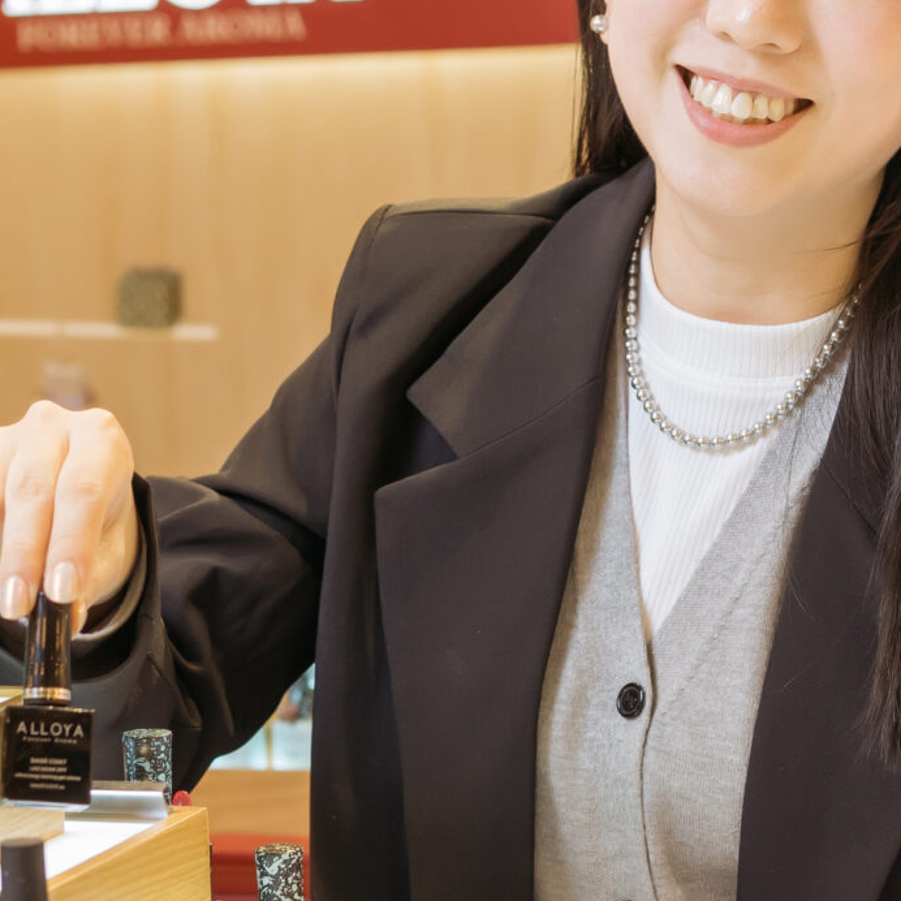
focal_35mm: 110
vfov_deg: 15.8
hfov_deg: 15.8
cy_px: 423
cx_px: 397
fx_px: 3239
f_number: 4
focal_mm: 35
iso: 640
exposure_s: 1/60
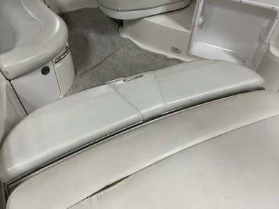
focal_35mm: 28
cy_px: 104
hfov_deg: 63.4
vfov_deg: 49.7
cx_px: 140
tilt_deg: -45.7
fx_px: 226
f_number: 1.8
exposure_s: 1/60
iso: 64
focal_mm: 3
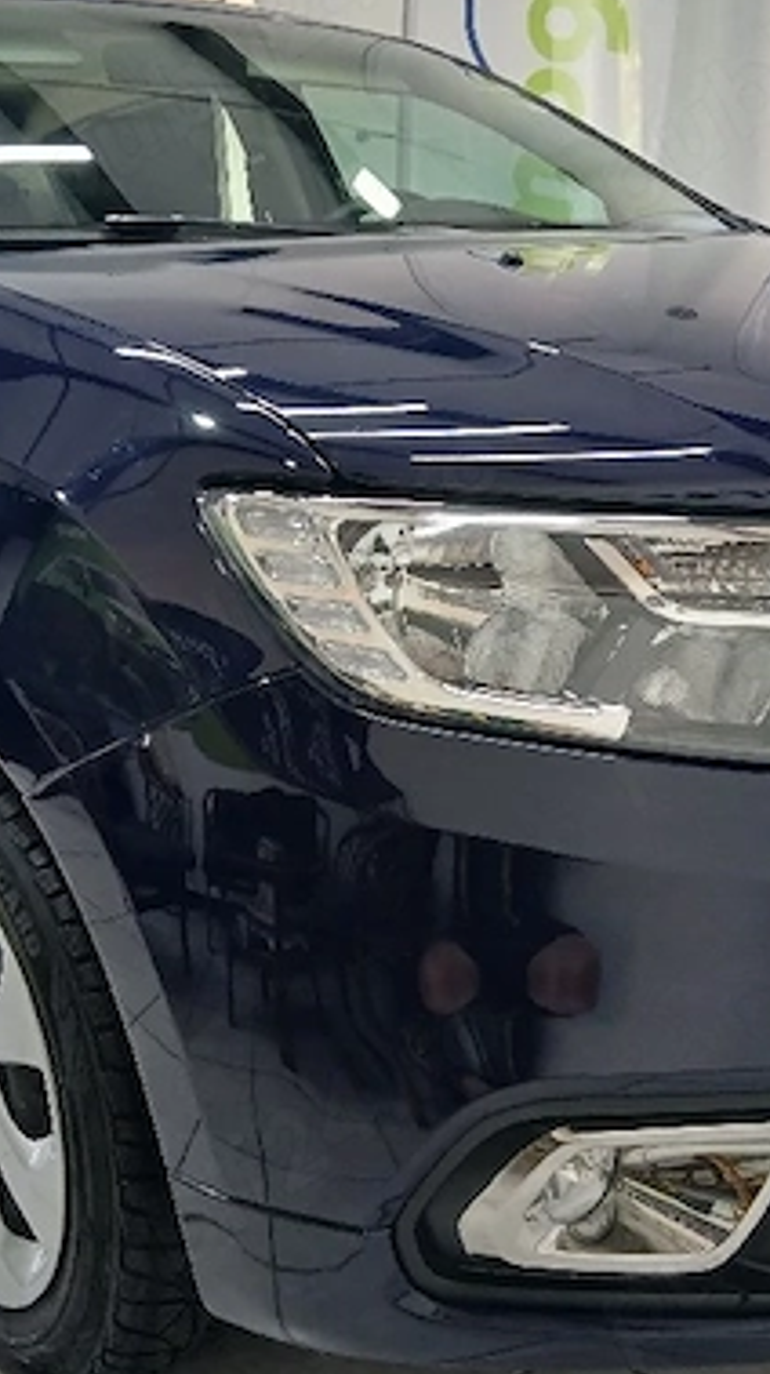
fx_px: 1637
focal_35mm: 45
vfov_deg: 45.5
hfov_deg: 26.5
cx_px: 410
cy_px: 625
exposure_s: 1/50.3
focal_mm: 3.98
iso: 80
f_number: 1.8
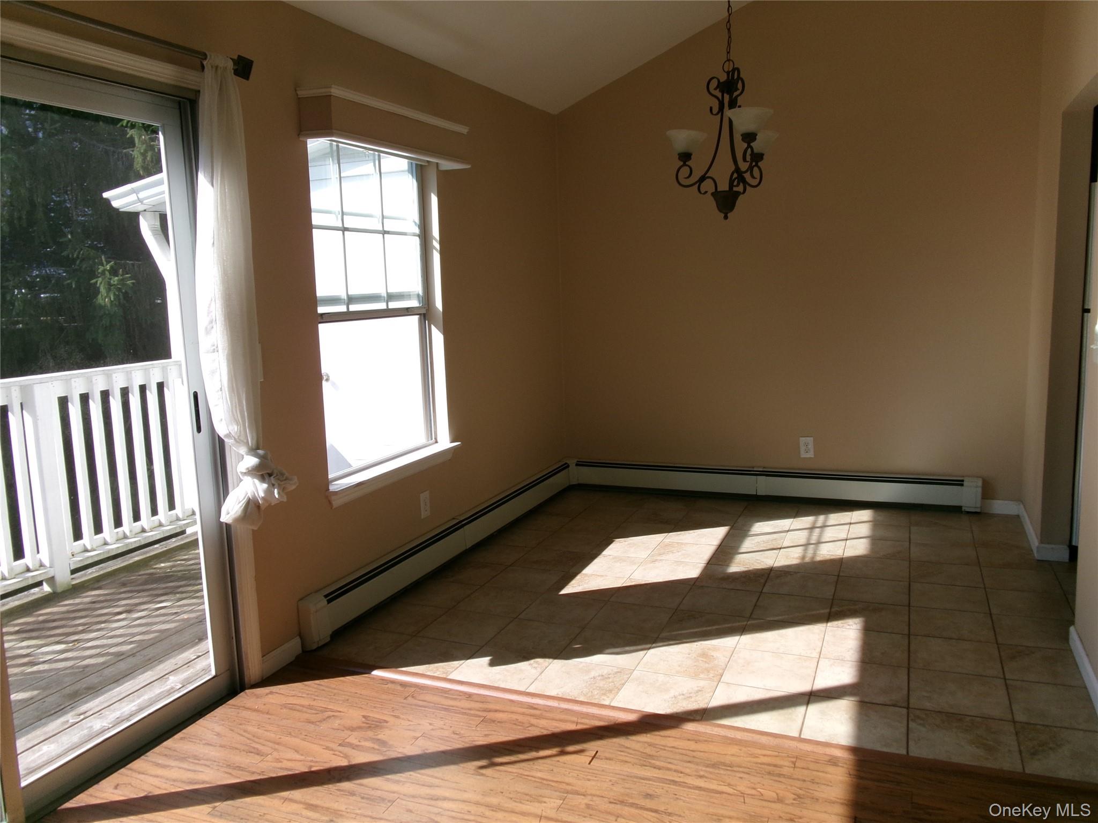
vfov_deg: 49.7
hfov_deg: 63.4
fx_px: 888
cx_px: 549
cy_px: 412
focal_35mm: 28
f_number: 10.8
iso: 100
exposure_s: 1/38
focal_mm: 5.1
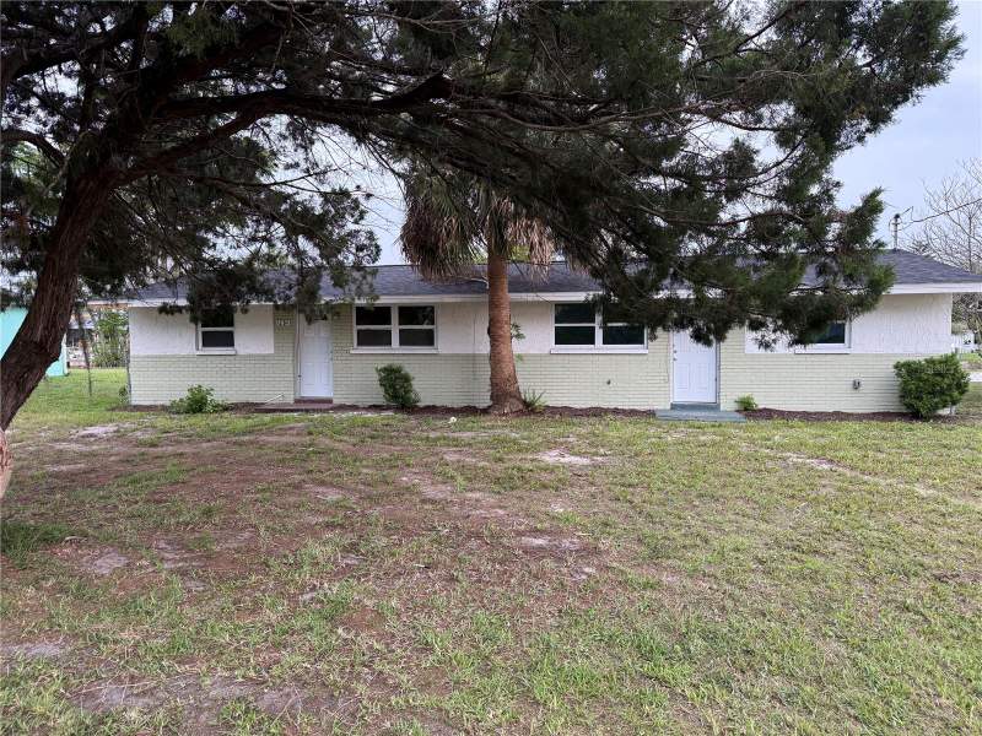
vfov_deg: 56.8
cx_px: 491
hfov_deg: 71.6
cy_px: 368
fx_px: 681
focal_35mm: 24
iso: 125
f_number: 1.78
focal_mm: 6.76
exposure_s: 1/158
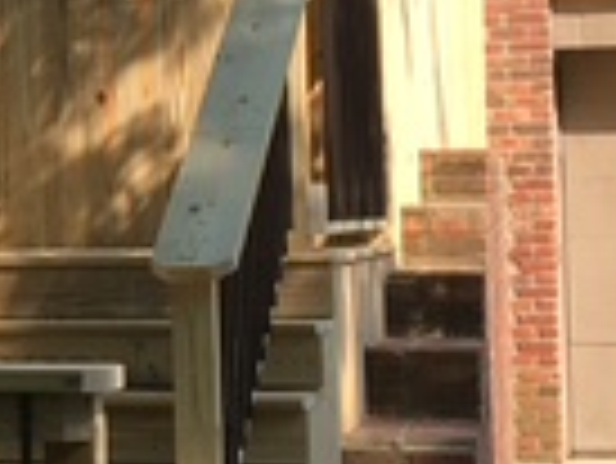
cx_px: -171
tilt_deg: +4.3
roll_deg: +0.1
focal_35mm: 135
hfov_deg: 14.1
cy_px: 122
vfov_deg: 11.0
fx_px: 2404
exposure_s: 1/582
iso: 25
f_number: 2.2
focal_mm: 4.15
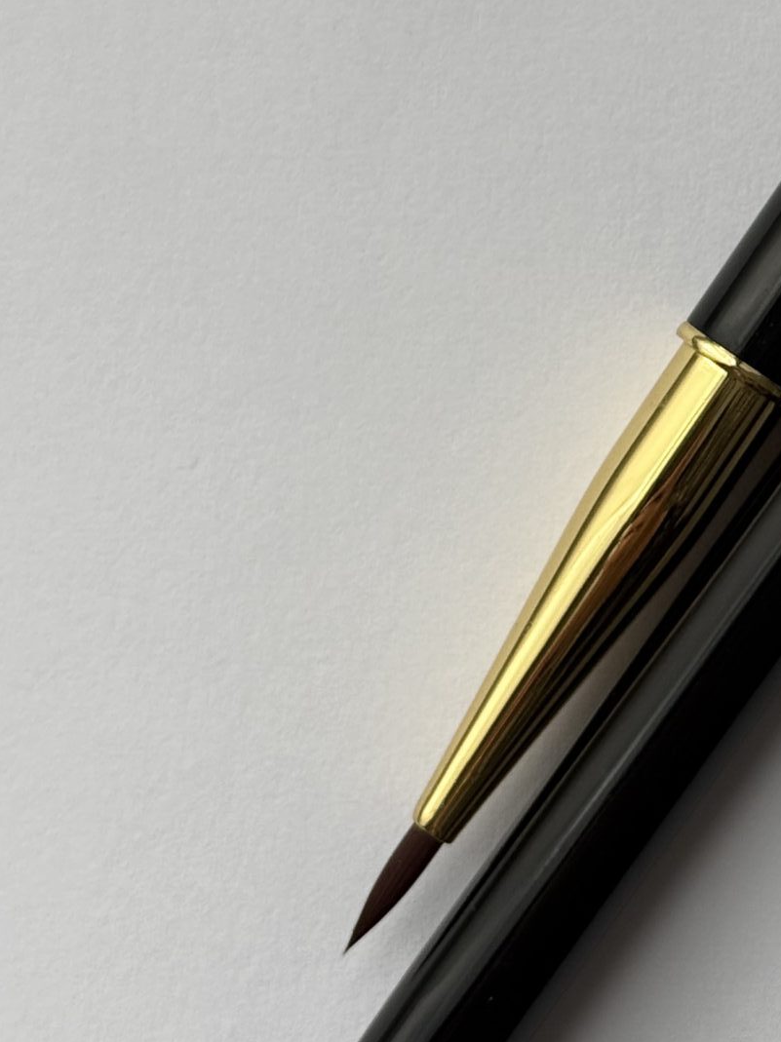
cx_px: 873
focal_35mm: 115
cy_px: 249
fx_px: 3462
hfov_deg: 12.6
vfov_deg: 17.0
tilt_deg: -87.0
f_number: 1.78
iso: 64
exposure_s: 1/1715
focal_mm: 6.76
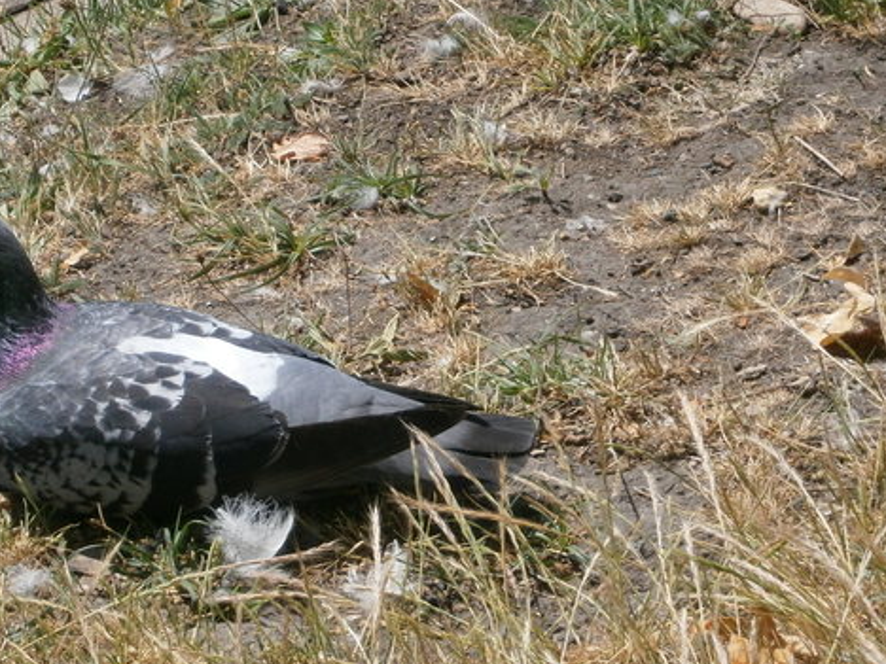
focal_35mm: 222
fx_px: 5682
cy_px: 458
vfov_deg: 6.7
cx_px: 348
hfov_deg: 8.9
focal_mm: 23.5
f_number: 6.5
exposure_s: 1/250
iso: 80
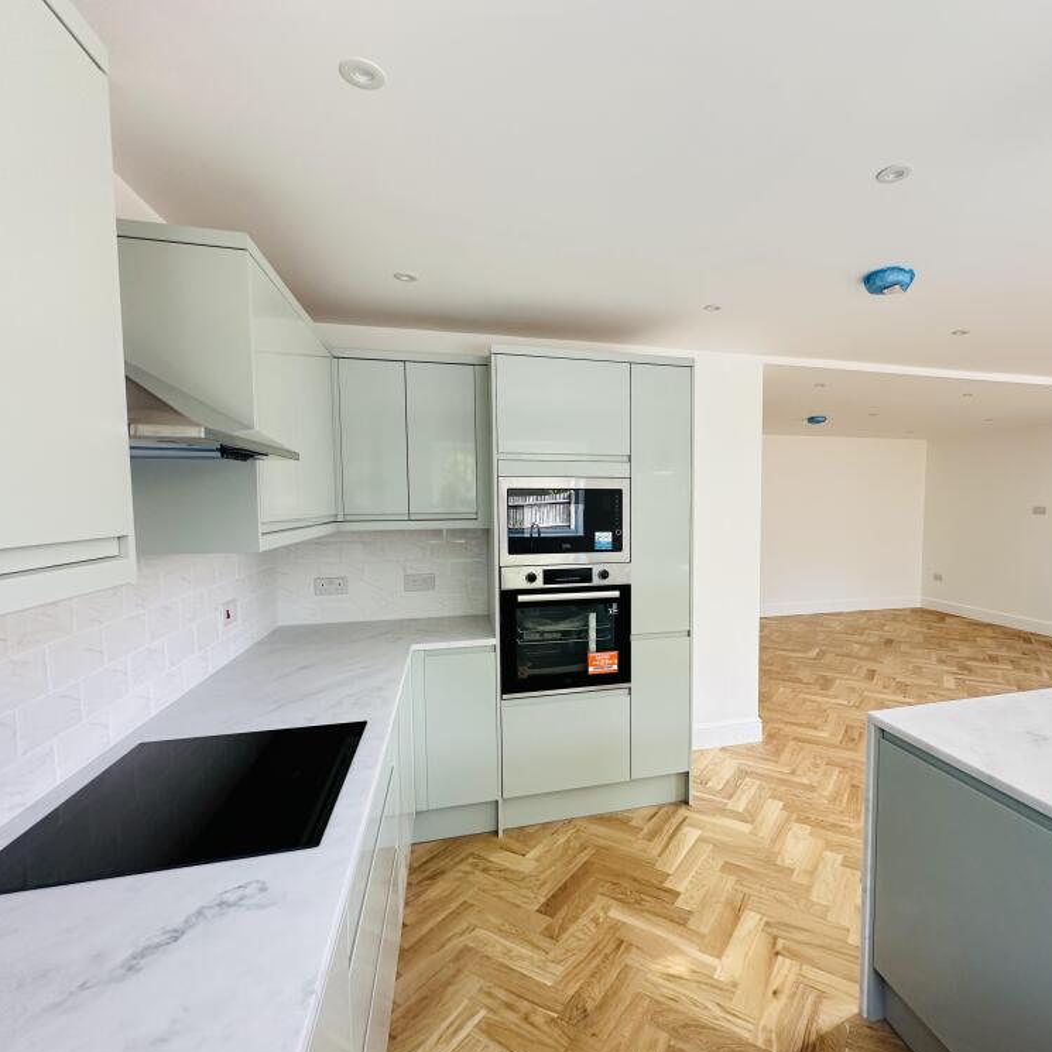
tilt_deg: -4.5
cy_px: 541
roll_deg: +0.2
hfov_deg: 83.2
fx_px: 585
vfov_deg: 83.9
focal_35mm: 17
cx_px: 620
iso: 200
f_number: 2.2
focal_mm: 2.22
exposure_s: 1/99
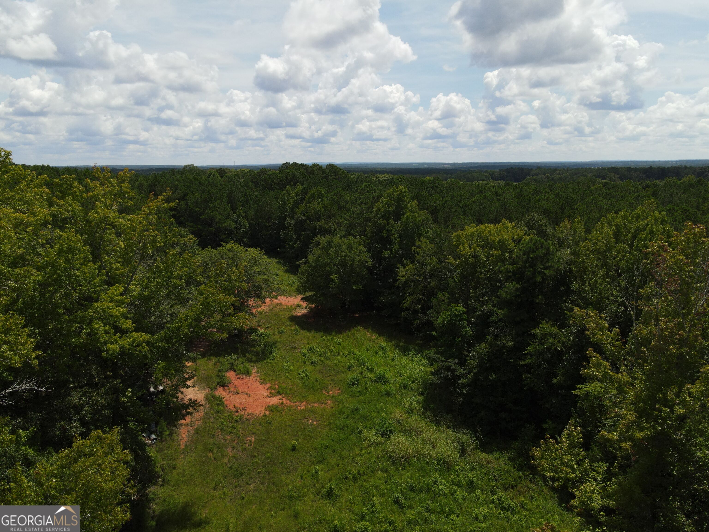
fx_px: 492
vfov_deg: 56.8
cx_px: 354
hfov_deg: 71.6
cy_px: 266
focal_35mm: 24
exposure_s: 1/1000
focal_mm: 4.5
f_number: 2.8
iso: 110
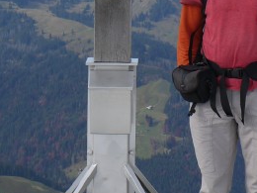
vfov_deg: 7.8
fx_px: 1403
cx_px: 205
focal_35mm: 189
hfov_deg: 10.4
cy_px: -38
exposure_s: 1/320
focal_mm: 24
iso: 100
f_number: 8
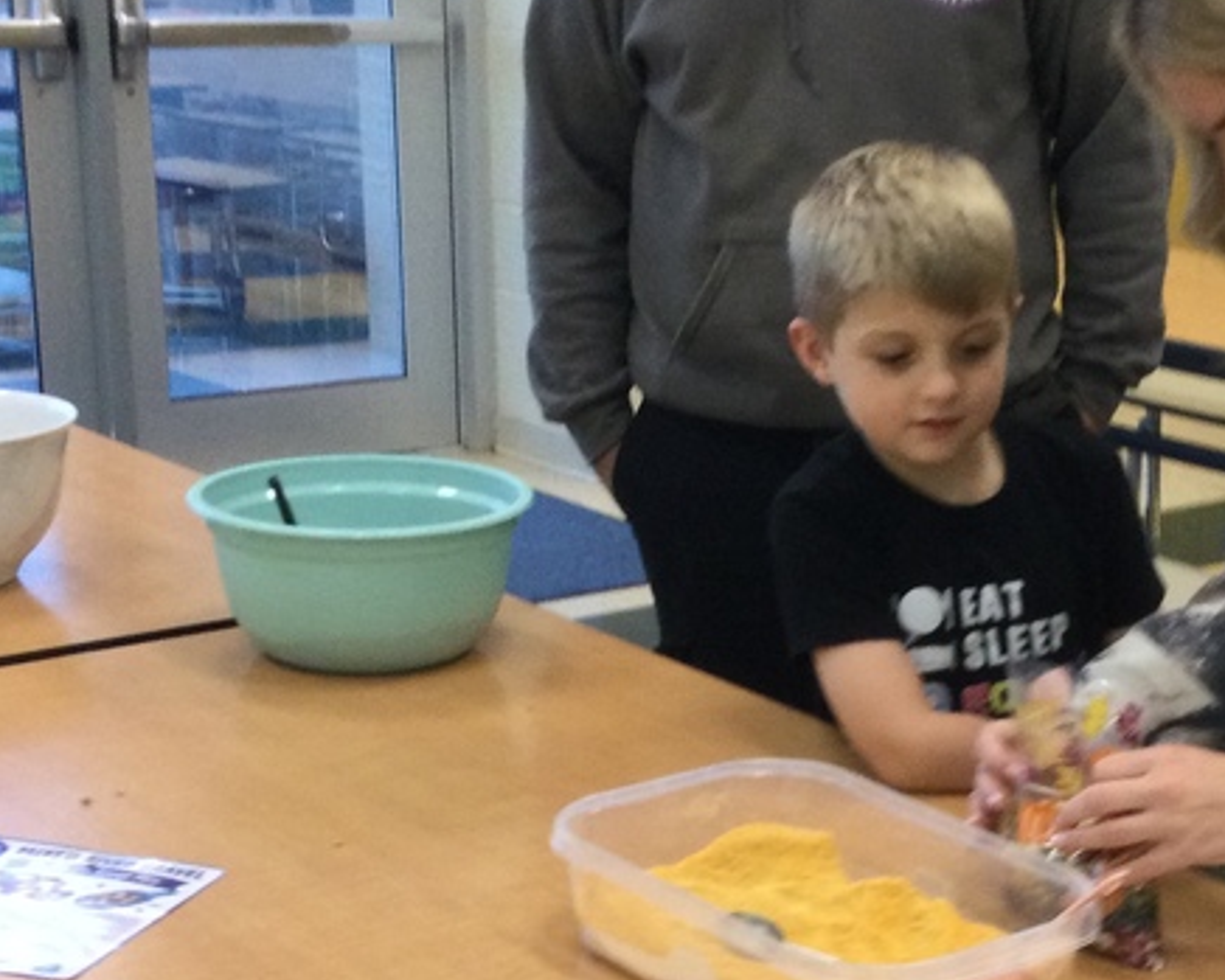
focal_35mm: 71
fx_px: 2575
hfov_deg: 26.4
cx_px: 910
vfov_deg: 21.4
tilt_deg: -13.4
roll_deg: -2.7
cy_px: 722
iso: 80
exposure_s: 1/30
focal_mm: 3.3
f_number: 2.4
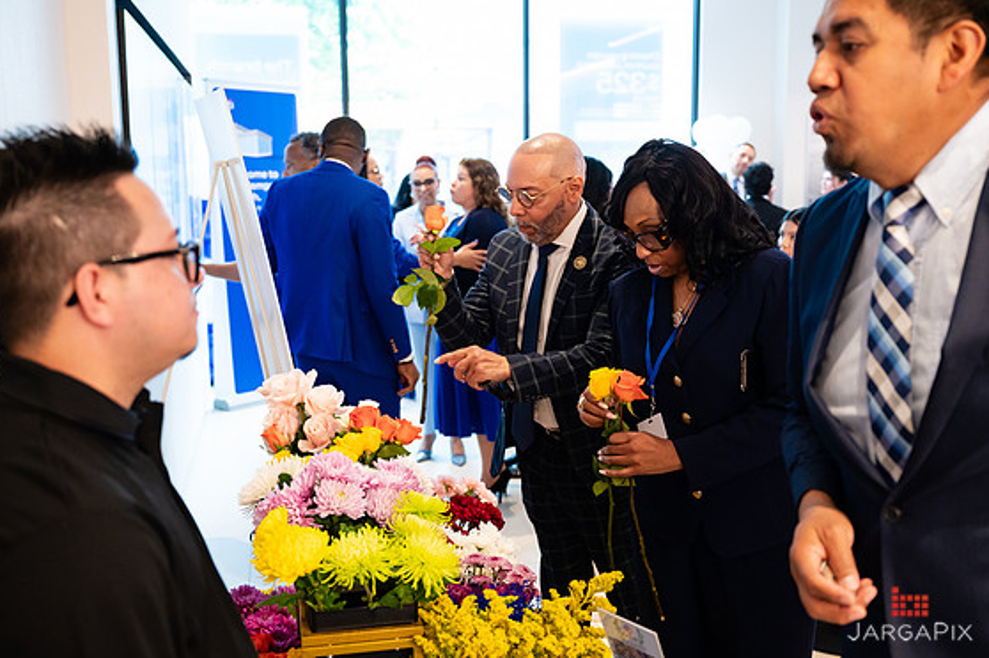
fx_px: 1043
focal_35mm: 38
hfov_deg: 50.7
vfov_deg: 35.0
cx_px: 503
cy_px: 337
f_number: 3.2
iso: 1600
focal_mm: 35
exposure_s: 1/200
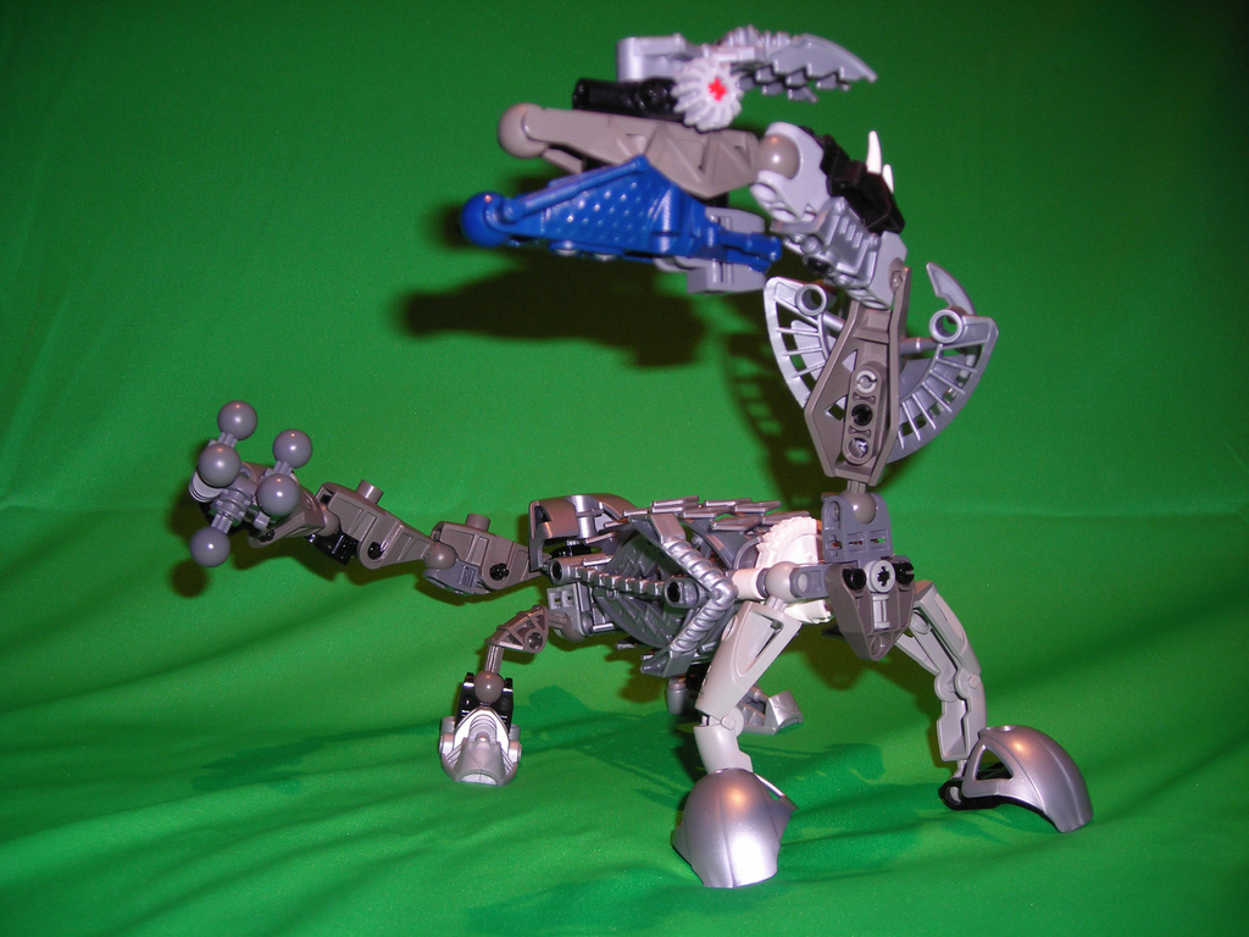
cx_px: 624
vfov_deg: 37.7
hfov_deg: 49.0
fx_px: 1371
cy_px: 468
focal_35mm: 38
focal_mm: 6.3
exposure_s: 1/60.1
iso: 50
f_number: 3.2
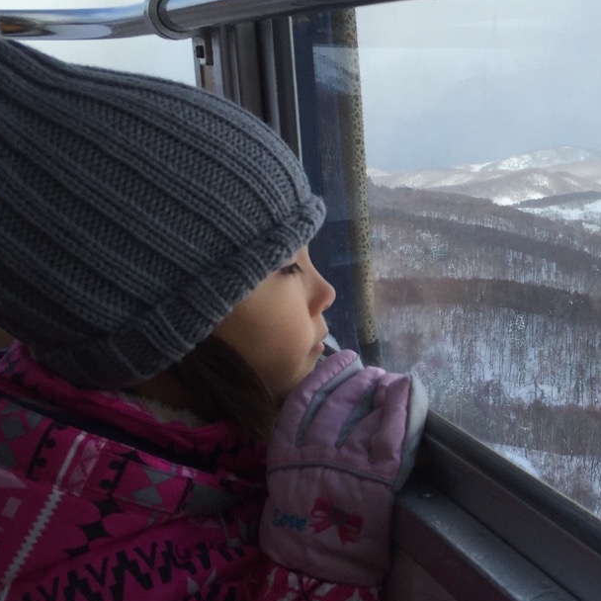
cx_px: 621
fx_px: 1061
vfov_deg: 31.6
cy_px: 323
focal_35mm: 54
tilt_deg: -13.4
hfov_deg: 29.3
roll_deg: -0.3
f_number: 2.2
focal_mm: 4.15
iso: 32
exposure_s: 1/1522
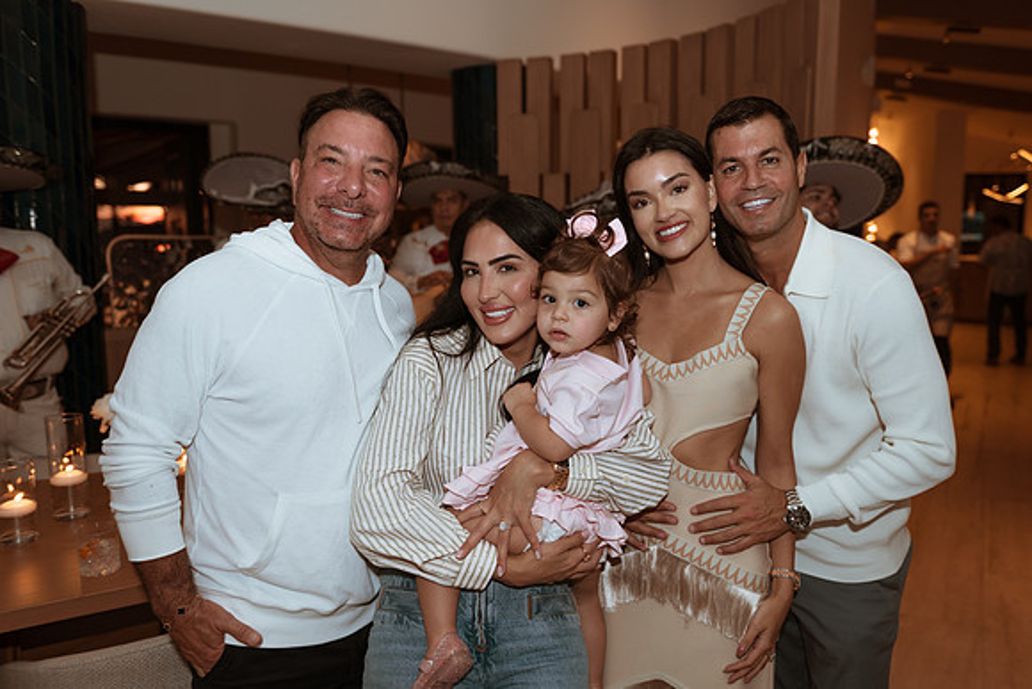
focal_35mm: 30
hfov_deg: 62.4
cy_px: 349
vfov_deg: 44.0
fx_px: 852
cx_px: 526
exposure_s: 1/100
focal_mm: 29
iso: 320
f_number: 2.8
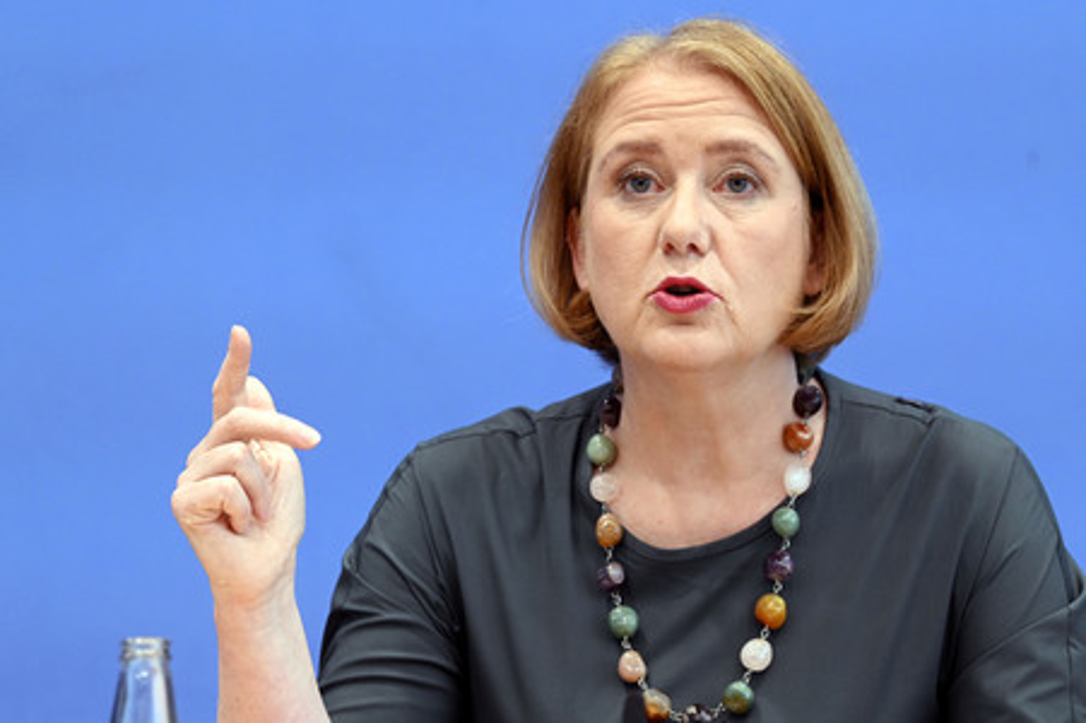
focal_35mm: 130
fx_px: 3919
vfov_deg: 10.5
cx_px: 543
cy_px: 362
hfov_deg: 15.8
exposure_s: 1/500
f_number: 5.6
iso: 4000
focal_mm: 130
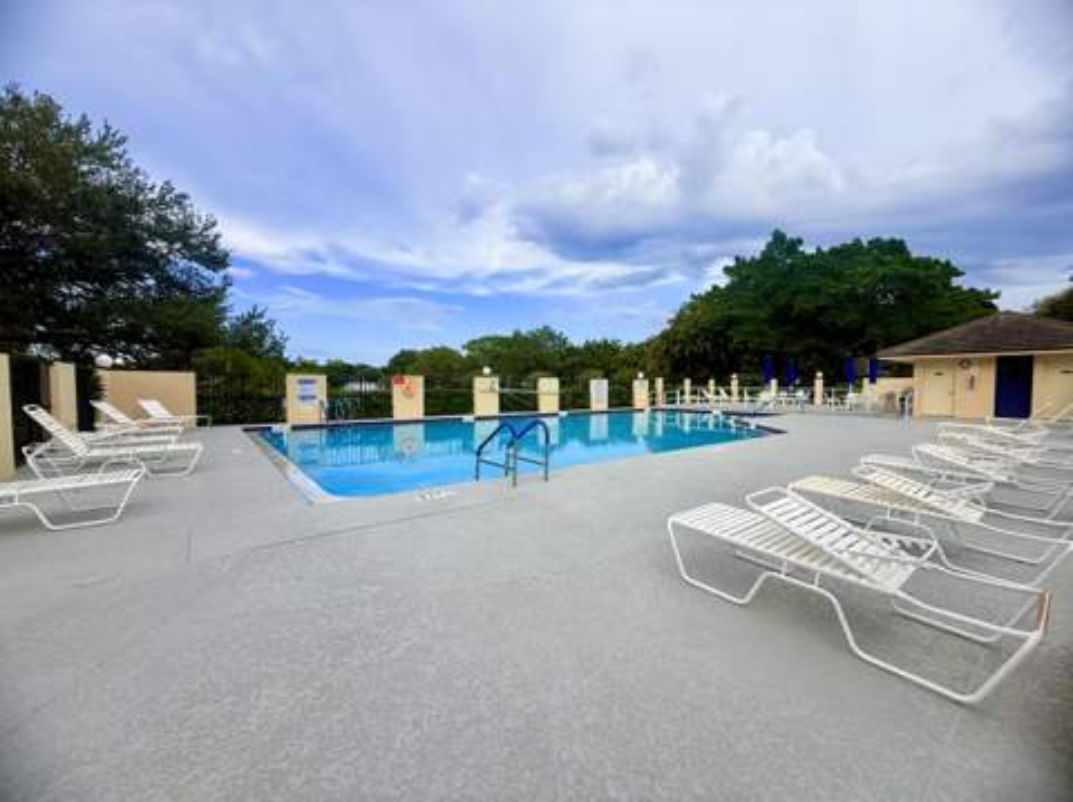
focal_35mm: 14
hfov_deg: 102.1
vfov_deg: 85.6
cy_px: 401
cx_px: 536
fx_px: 434
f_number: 2.2
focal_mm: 2.22
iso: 50
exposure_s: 1/1033
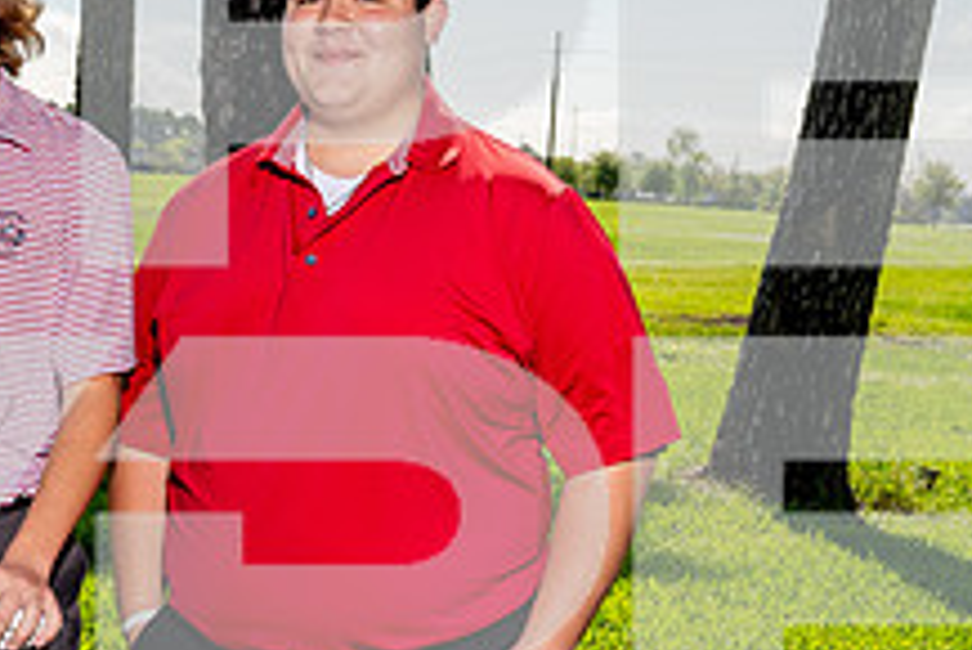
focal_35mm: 78
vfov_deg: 17.3
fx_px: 2107
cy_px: 581
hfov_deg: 24.8
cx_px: -1
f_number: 5.6
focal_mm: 26
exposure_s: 1/1250
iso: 100
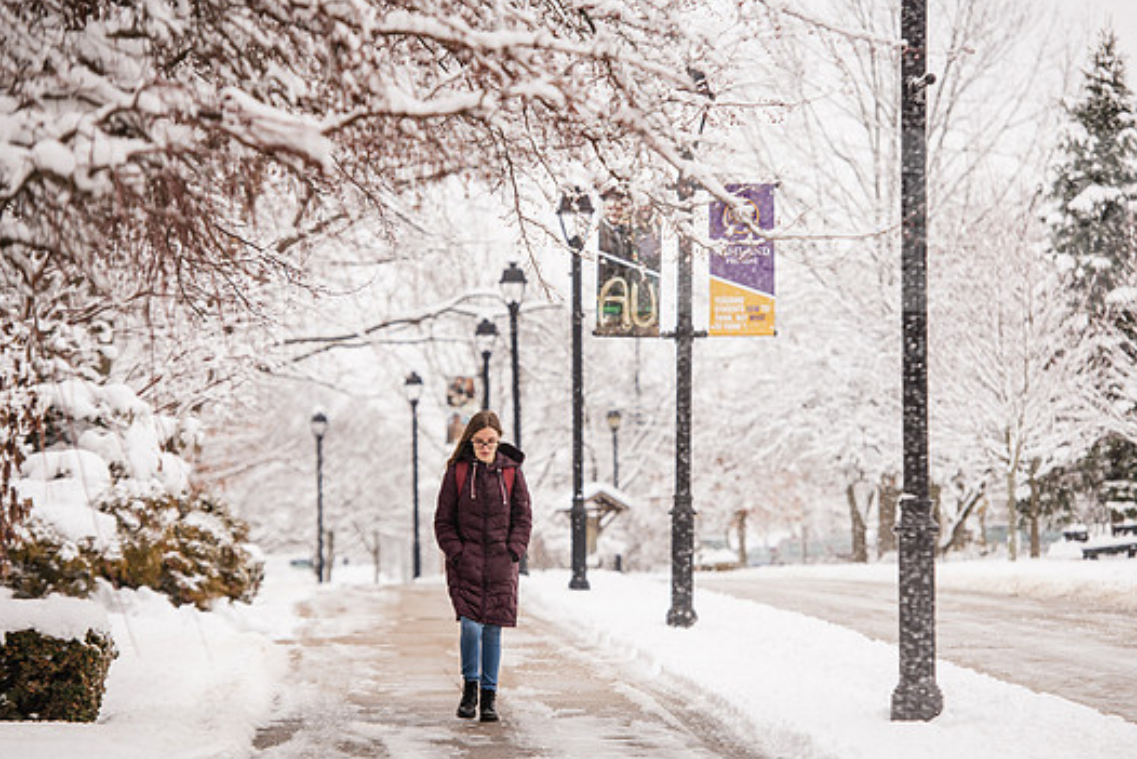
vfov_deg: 8.6
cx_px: 566
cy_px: 392
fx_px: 5054
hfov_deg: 12.8
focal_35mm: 160
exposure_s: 1/400
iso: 160
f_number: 3.5
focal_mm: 145
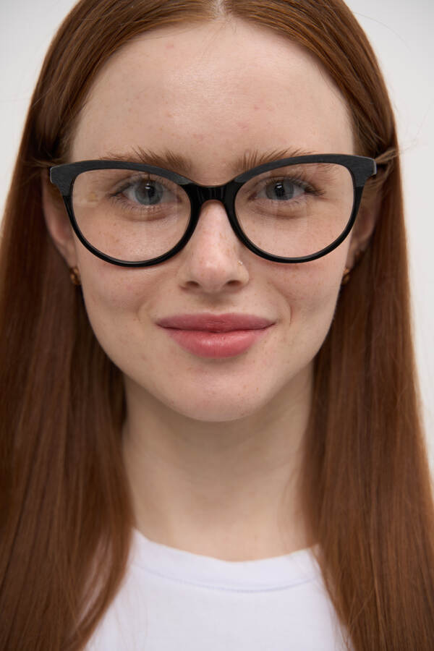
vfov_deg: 28.1
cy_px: 326
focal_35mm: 72
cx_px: 217
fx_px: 1302
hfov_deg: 18.9
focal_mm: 72
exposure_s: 1/160
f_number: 5
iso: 100
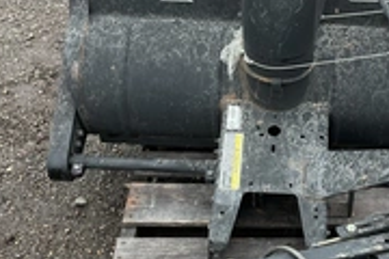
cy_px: 108
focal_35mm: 67
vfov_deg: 20.3
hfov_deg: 29.9
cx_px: 261
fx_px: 724
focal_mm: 3
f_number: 1.8
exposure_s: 1/127
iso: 20
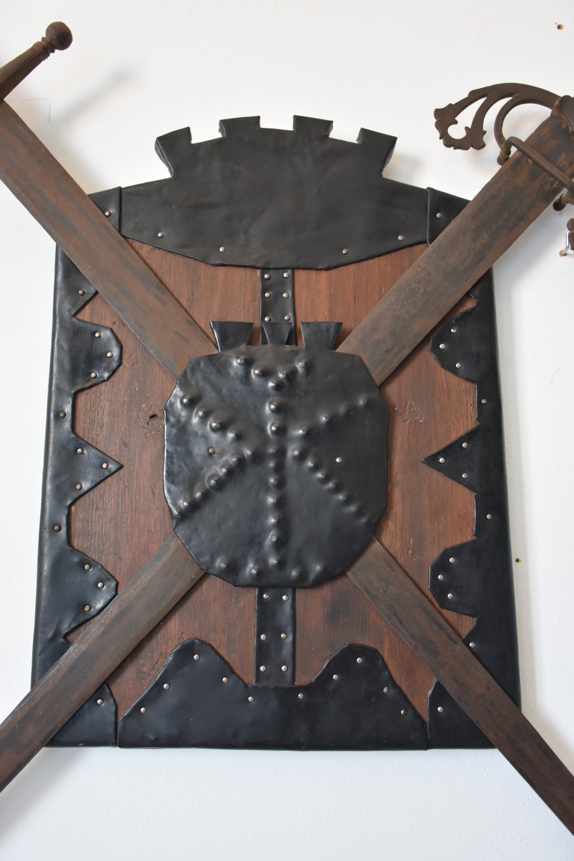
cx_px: 287
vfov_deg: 55.1
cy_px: 430
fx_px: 825
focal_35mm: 34
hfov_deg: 38.4
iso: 1000
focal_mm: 23
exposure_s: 1/60
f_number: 4
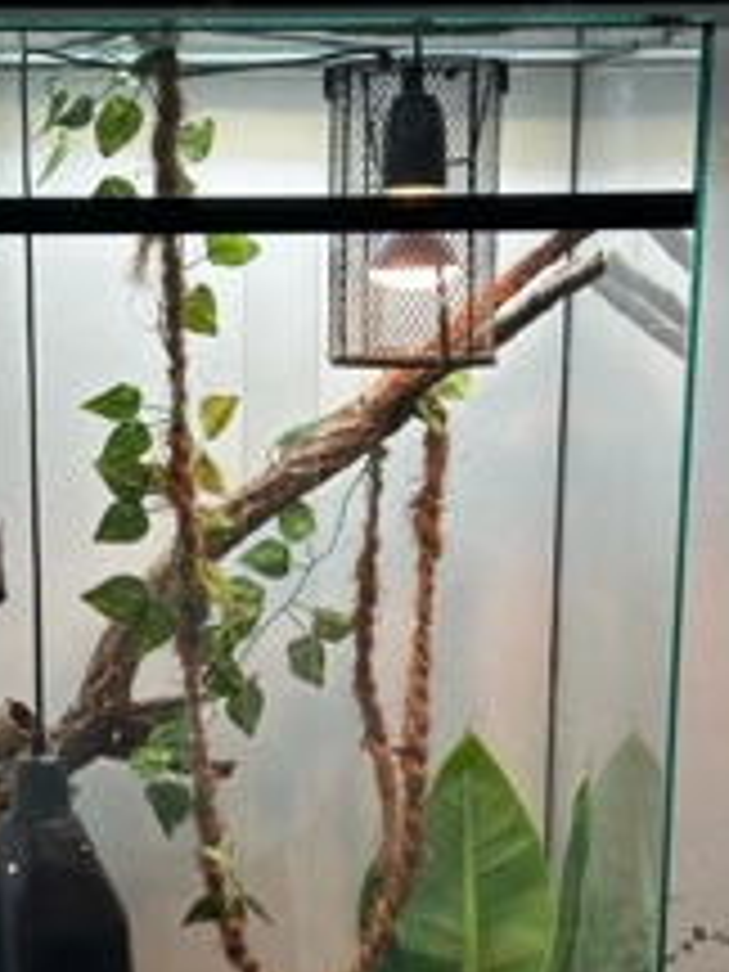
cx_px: 202
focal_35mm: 89
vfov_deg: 21.6
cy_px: 842
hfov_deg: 16.5
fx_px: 2499
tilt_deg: -14.3
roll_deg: -0.4
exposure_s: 1/100
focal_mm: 6.86
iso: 50
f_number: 1.78
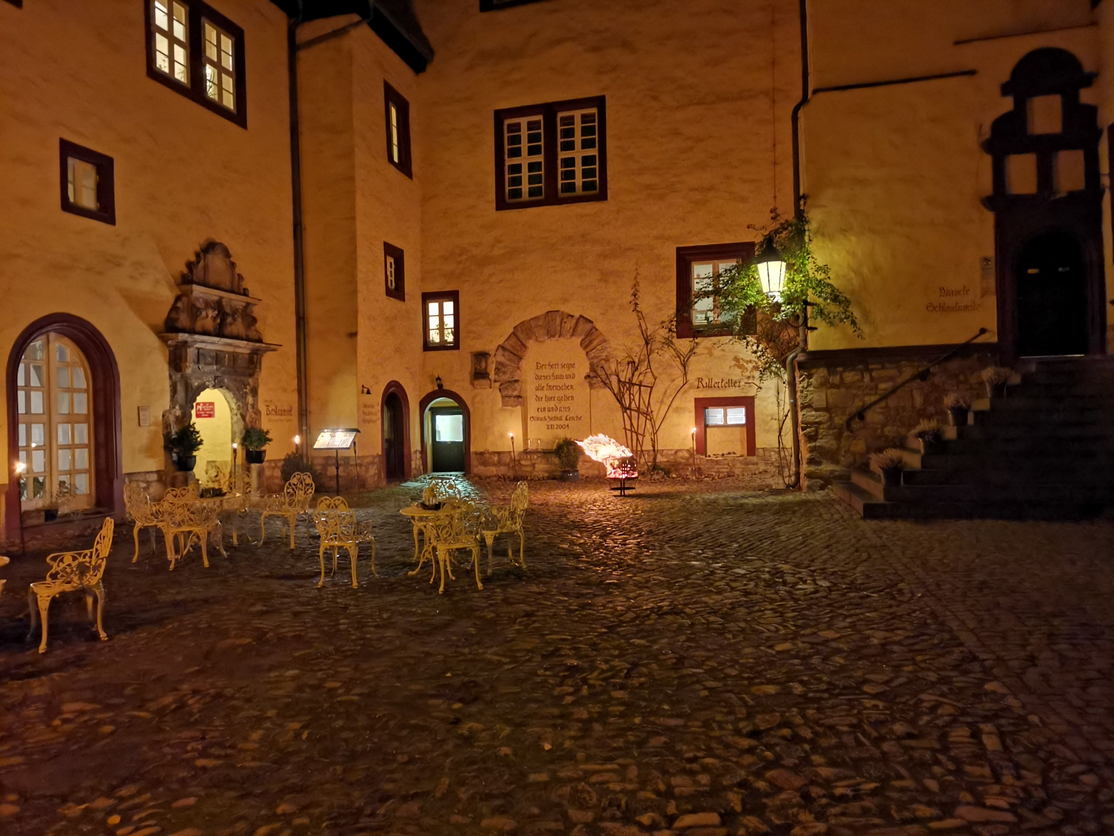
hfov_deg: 67.3
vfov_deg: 53.1
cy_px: 418
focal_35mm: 26
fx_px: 837
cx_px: 557
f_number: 1.8
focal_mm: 4.75
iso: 1250
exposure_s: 6
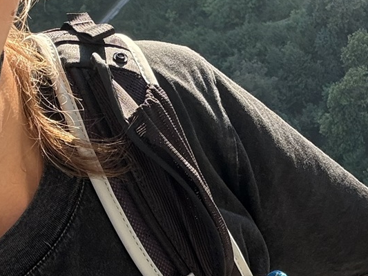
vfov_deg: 16.9
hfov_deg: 22.3
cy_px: 61
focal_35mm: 87
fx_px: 925
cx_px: 283
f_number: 1.9
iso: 32
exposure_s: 1/235
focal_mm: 2.69
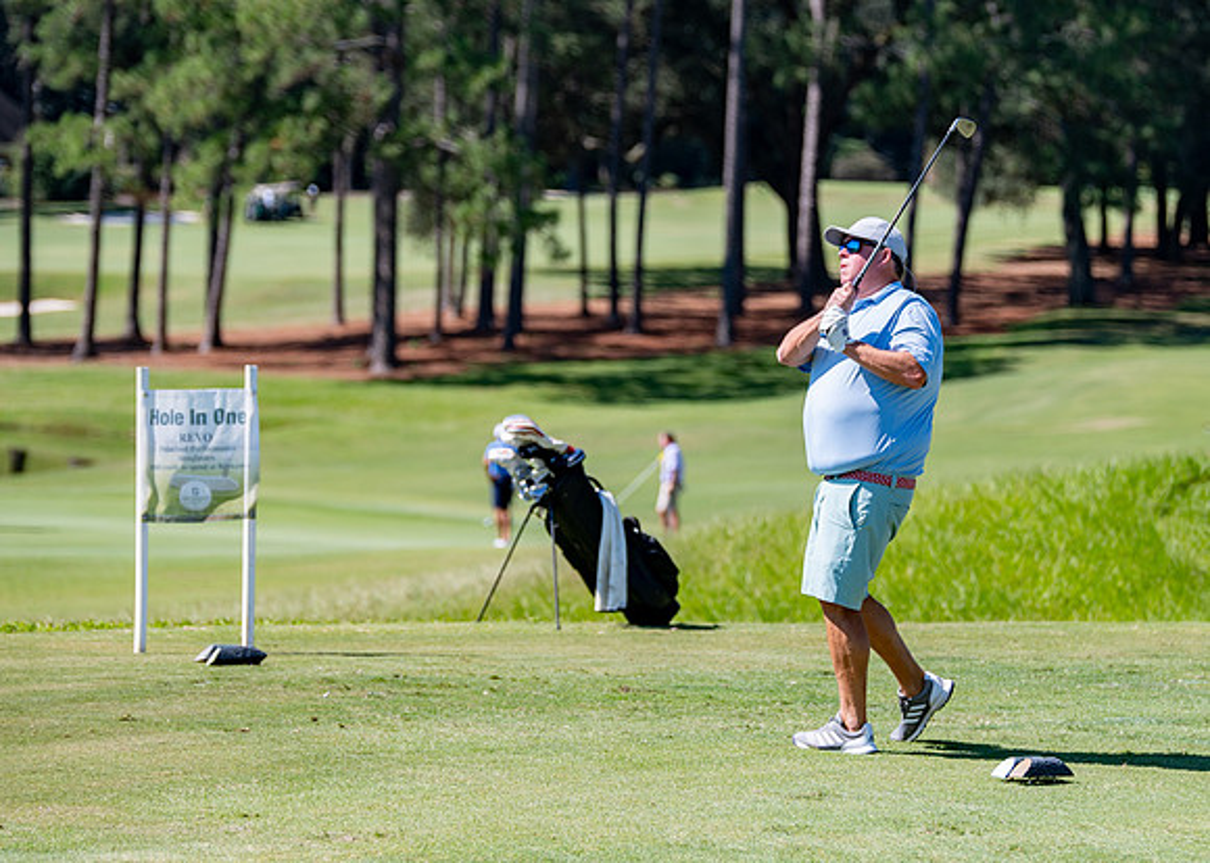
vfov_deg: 7.7
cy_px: 453
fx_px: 6387
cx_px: 859
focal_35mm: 186
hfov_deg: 10.8
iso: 100
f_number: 2.8
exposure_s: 1/1600
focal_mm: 116
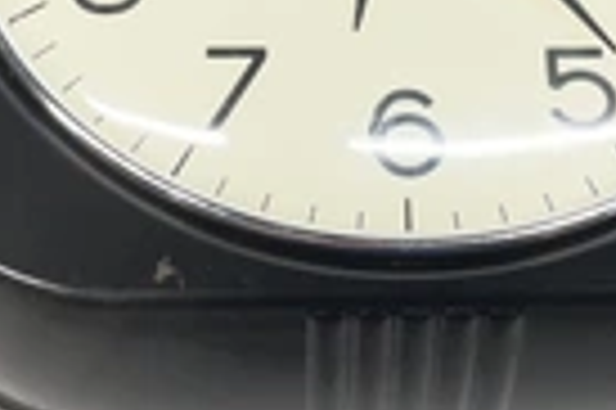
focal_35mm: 88
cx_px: 355
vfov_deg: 15.0
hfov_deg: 23.1
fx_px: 1504
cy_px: -68
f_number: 1.8
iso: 25
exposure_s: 1/120
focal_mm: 3
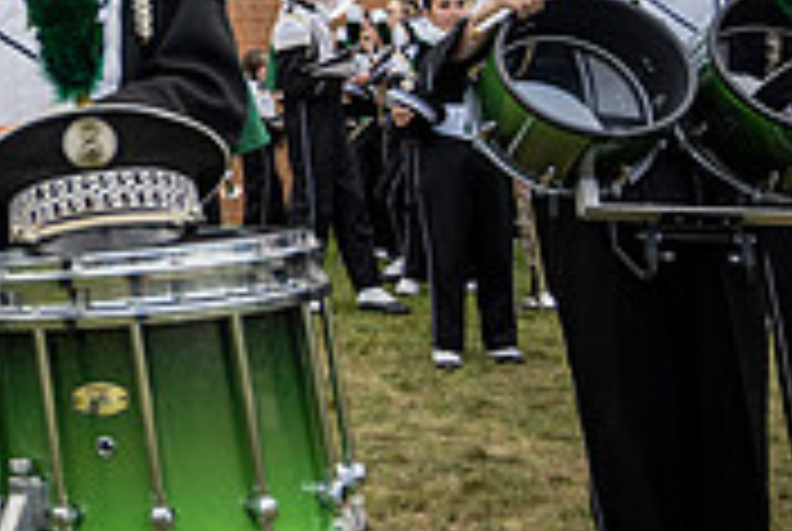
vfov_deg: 16.5
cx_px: -351
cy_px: -124
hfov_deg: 21.9
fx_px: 1741
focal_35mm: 79
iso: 400
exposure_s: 1/800
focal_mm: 24
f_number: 4
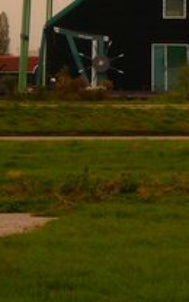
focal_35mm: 332
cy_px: -73
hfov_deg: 3.9
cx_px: 272
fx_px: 2736
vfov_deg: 6.3
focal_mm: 15.5
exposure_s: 1/200
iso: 200
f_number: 5.3
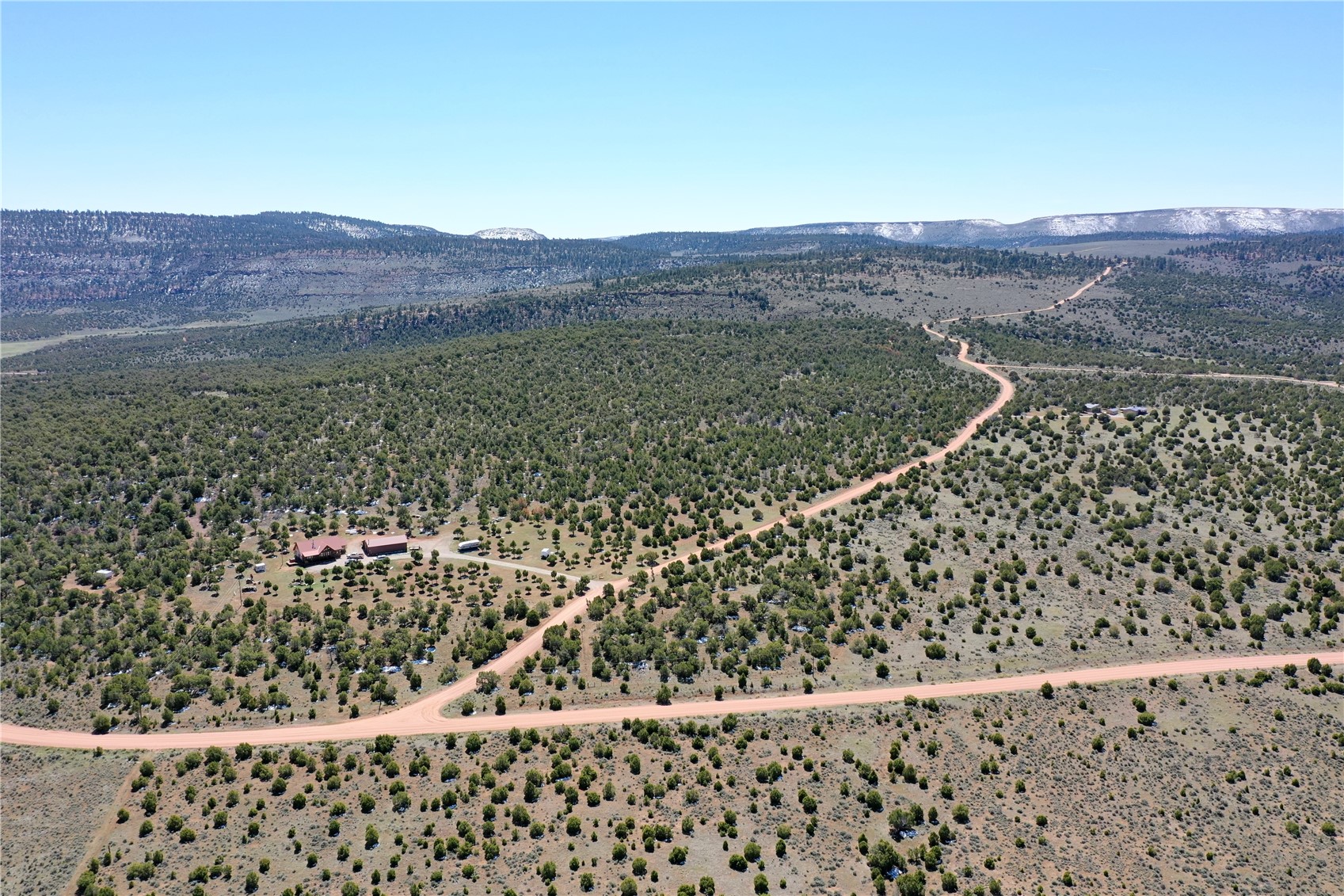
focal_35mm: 28
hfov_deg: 65.5
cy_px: 448
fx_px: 1045
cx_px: 672
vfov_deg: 46.4
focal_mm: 10.26
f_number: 5.6
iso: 100
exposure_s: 1/400
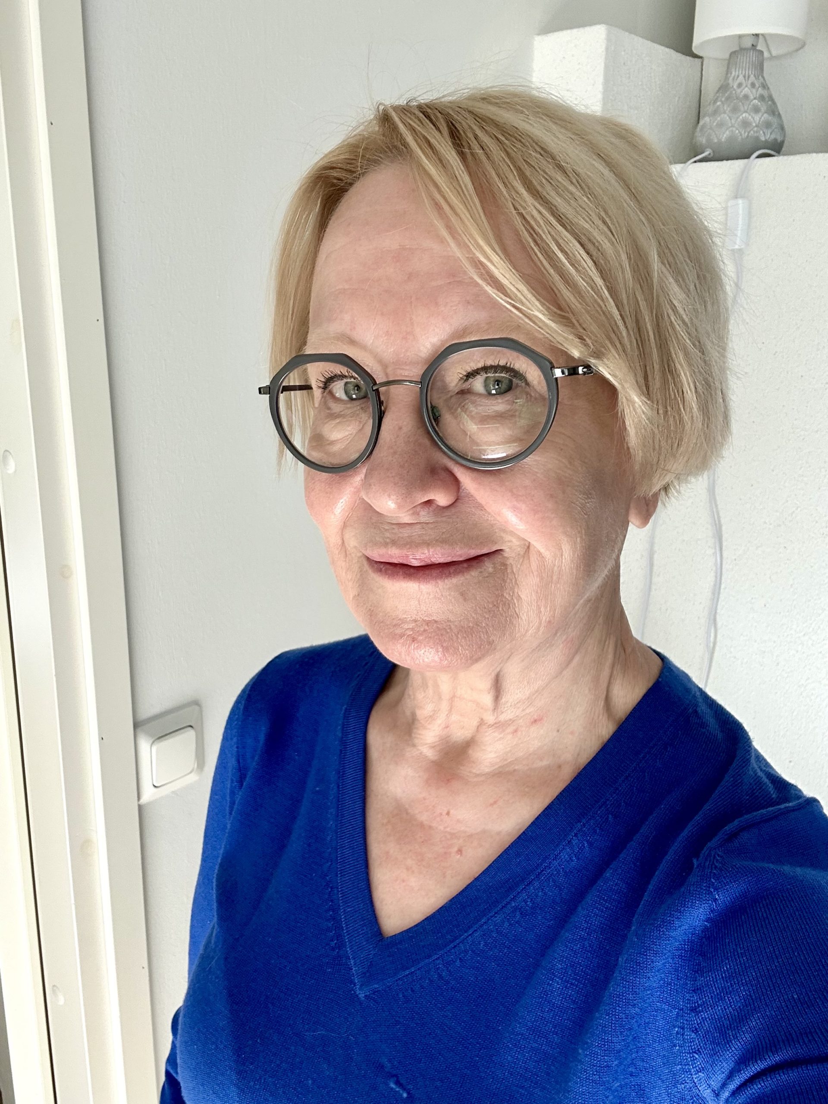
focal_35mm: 30
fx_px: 957
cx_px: 414
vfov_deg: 60.0
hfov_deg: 46.8
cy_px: 552
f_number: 1.9
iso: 32
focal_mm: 2.69
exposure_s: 1/121
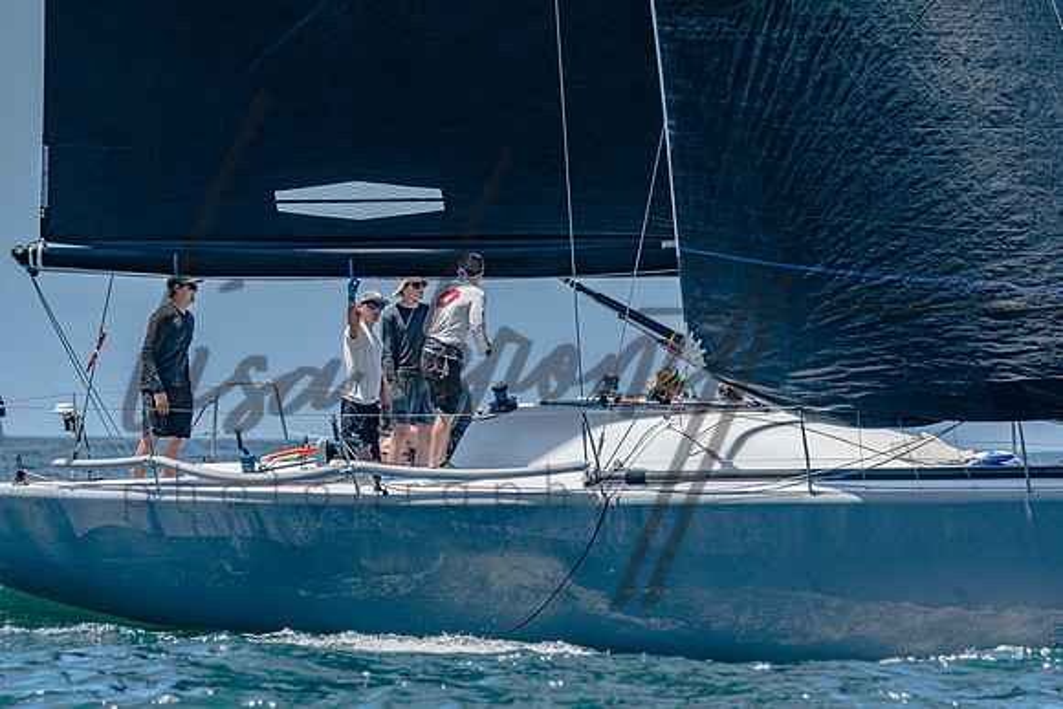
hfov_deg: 4.8
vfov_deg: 3.2
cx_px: 535
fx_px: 12553
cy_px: 354
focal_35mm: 425
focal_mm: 280
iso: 200
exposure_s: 1/1600
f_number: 5.6
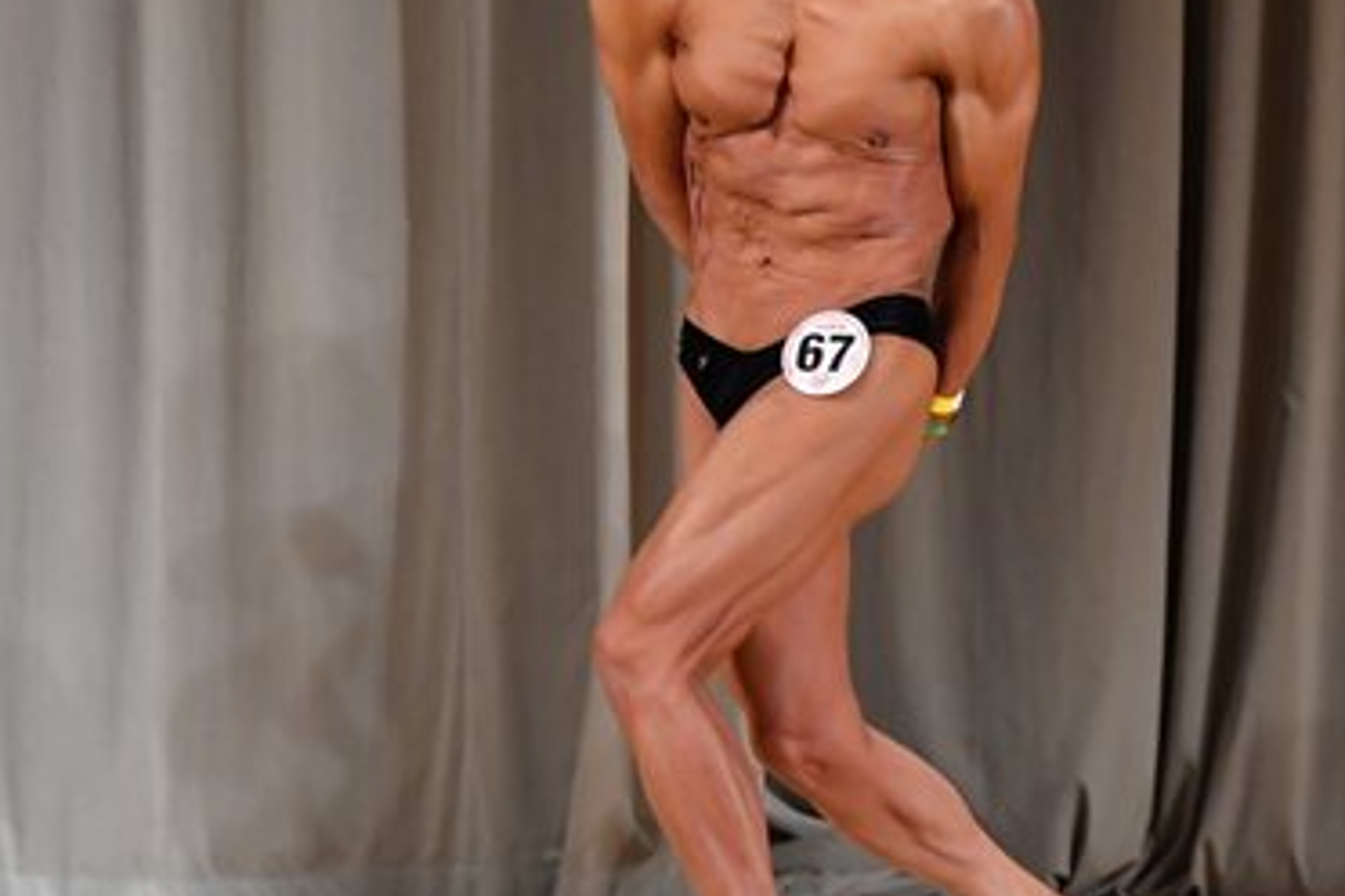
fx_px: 18679
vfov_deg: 2.7
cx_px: 1191
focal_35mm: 500
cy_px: 285
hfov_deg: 4.1
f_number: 5.6
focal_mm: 160
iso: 3600
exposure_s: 1/400
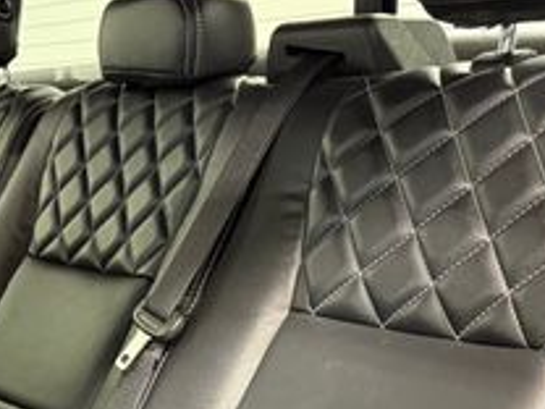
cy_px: 433
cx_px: -55
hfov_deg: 24.5
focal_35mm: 74
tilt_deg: -14.8
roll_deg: -3.1
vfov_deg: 19.2
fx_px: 1165
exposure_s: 1/60
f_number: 1.78
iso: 640
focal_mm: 6.76
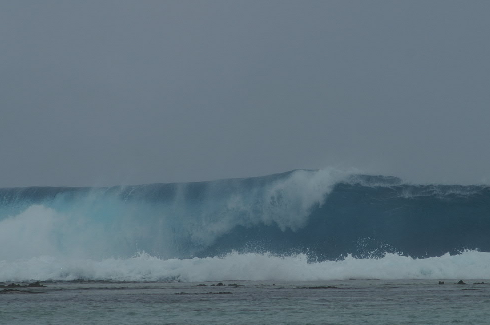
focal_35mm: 694
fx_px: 9436
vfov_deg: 2.0
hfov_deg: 3.0
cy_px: 198
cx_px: 296
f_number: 11
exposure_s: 1/250
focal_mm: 300
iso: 100
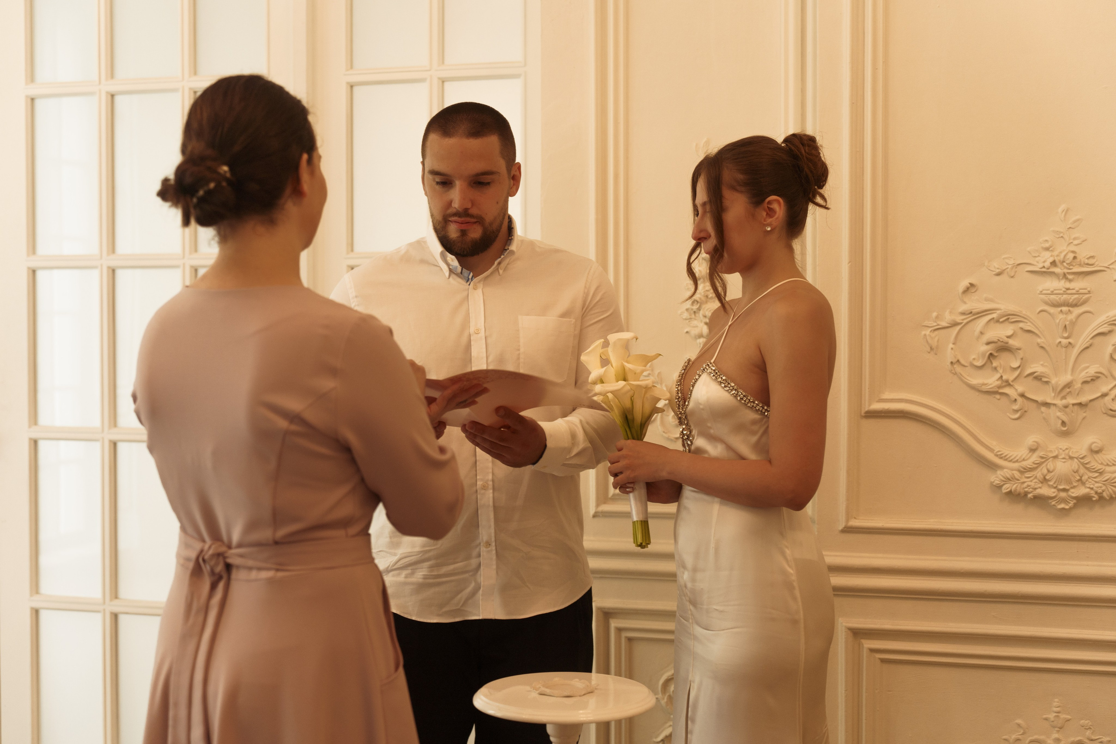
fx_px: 1519
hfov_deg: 40.3
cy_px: 372
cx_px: 558
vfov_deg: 27.5
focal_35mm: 49
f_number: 3.2
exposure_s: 1/125
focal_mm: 49
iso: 400
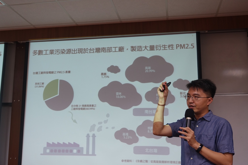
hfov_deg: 46.4
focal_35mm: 42
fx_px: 289
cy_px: 82
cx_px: 124
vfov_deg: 31.9
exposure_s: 1/50
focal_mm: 15.52
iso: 200
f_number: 2.8
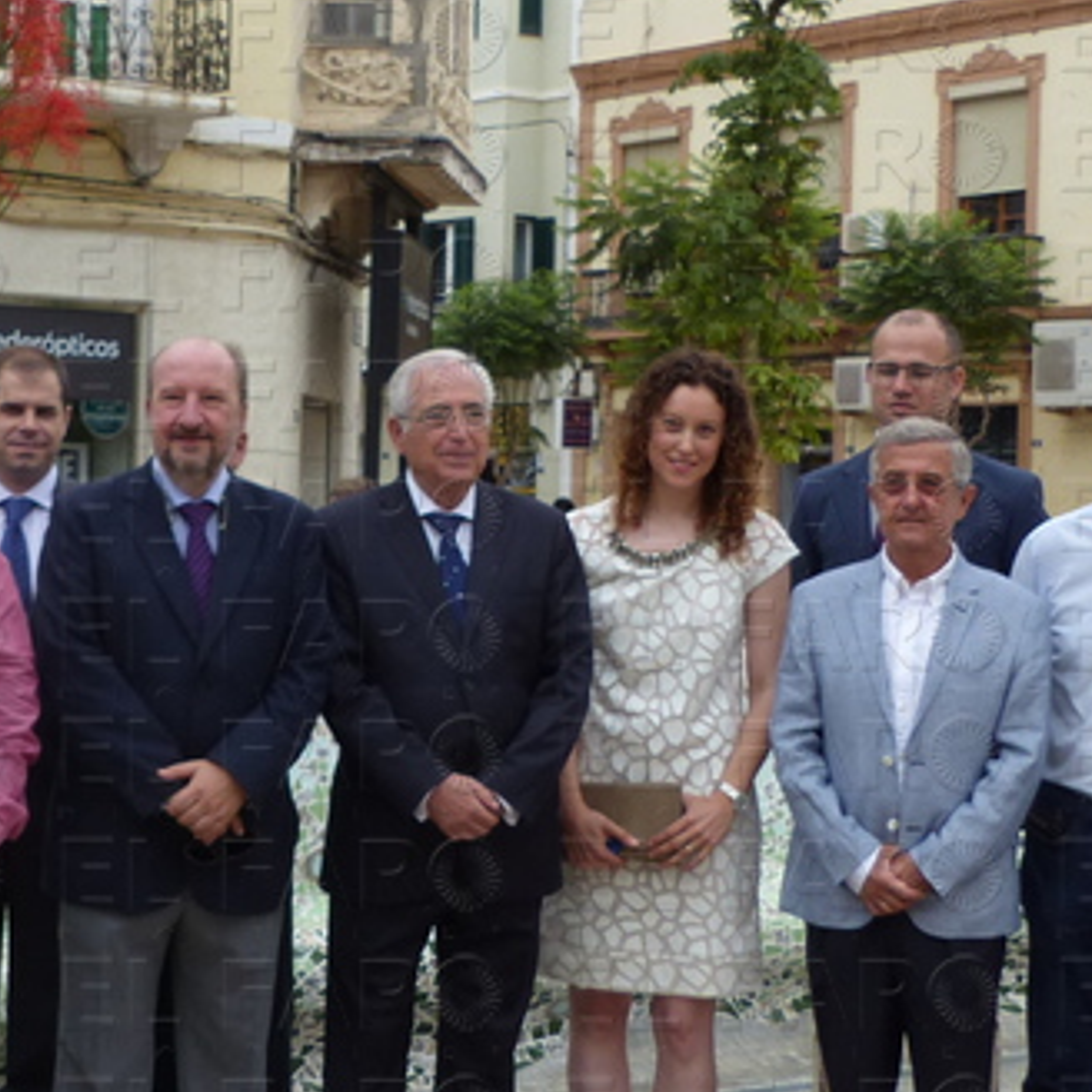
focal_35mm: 80
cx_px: 240
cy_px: 539
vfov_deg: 21.7
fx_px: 2855
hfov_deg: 21.4
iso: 100
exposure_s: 1/640
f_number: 2.8
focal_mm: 5.2
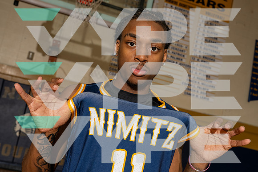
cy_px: 86
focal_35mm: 49
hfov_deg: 40.3
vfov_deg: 27.5
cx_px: 129
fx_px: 351
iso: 800
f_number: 8
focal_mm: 49
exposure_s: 1/250
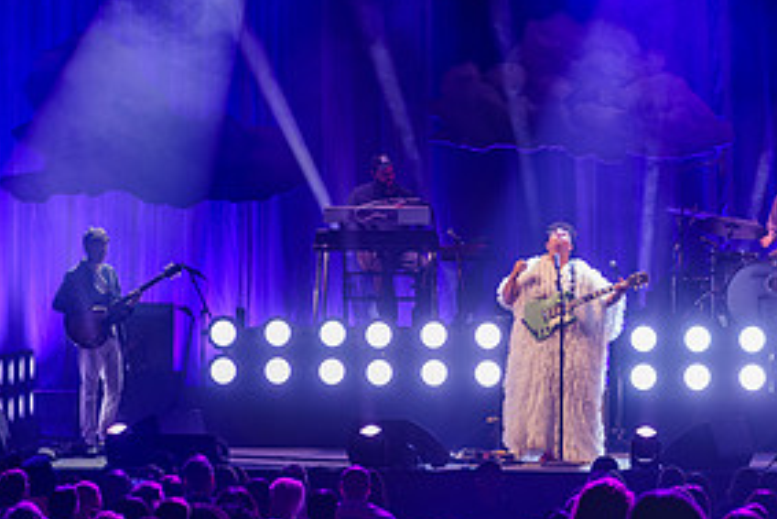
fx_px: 3714
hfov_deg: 11.9
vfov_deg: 8.0
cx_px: 622
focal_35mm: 172
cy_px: 118
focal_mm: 80
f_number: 4.5
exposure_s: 1/640
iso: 2500
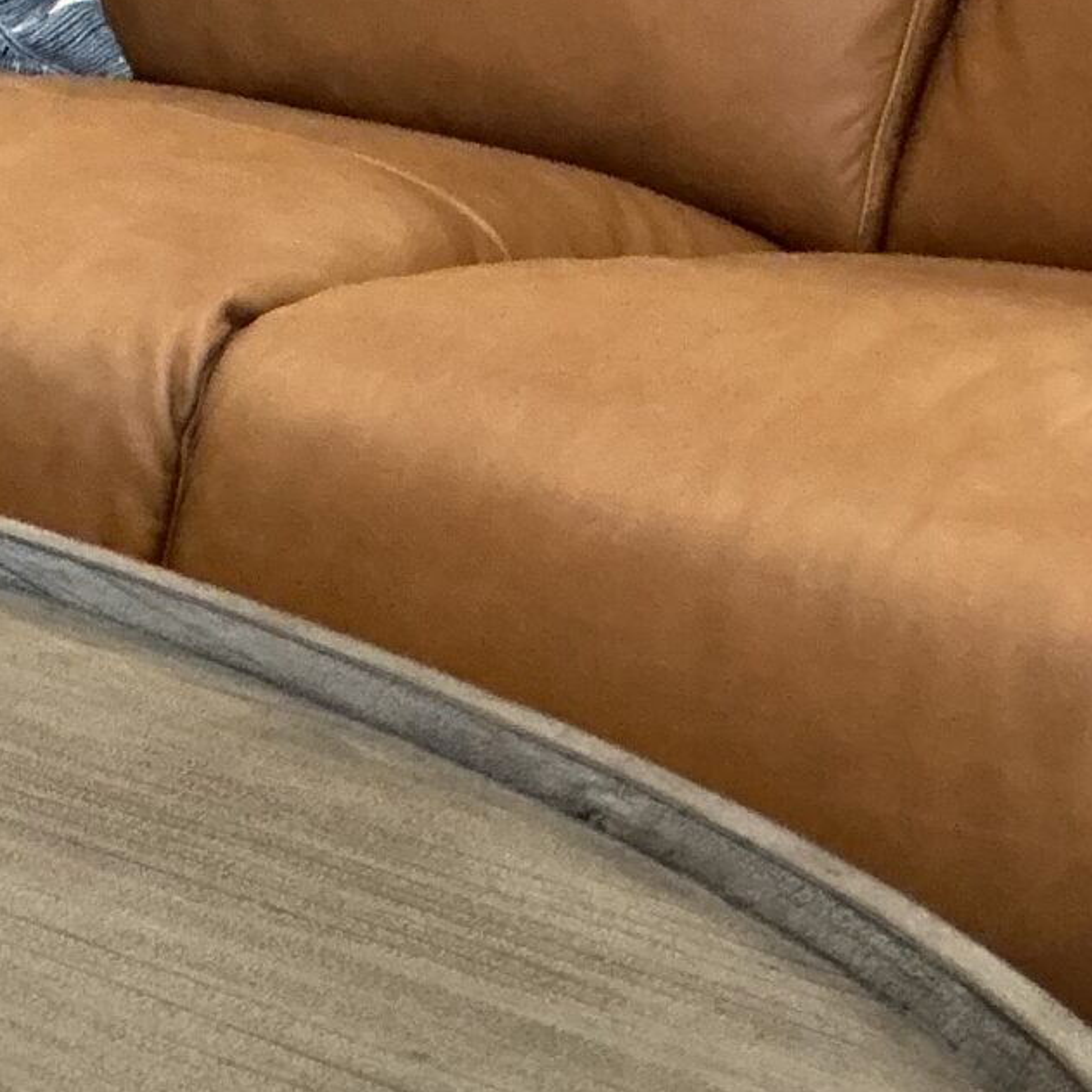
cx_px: -678
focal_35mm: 104
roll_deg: -3.7
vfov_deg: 15.6
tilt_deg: -30.1
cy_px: 1554
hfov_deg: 15.1
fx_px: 3712
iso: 200
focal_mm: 3
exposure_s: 1/60
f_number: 1.8
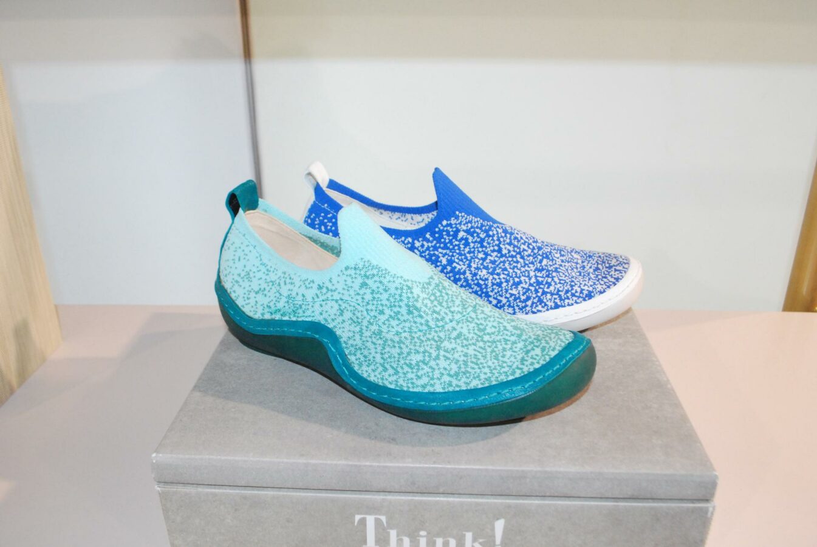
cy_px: 274
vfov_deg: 40.1
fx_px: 750
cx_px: 408
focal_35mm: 33
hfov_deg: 57.2
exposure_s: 1/200
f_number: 7.1
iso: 1600
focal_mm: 22
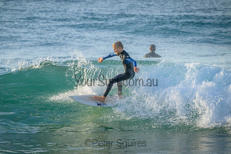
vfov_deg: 2.5
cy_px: 77
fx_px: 3594
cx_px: 116
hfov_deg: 3.7
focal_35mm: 560
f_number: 11
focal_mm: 560
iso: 2800
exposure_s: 1/2000
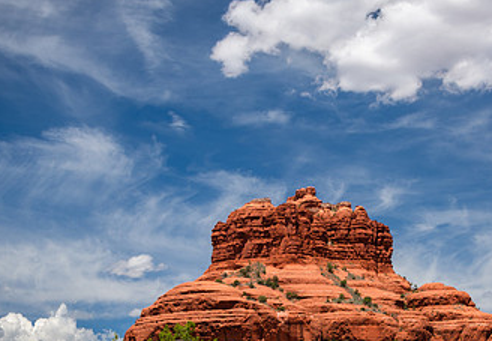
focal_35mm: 94
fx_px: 1300
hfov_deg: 21.4
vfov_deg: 14.9
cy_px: 196
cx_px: 317
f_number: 22
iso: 100
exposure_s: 1/15
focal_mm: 48
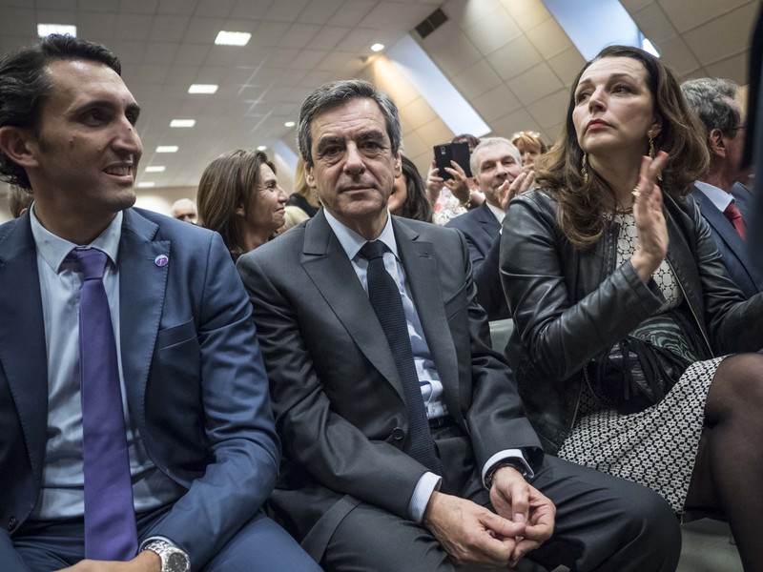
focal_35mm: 30
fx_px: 661
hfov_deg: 60.0
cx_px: 382
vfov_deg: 46.8
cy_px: 286
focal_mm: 15
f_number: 2
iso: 2500
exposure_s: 1/160
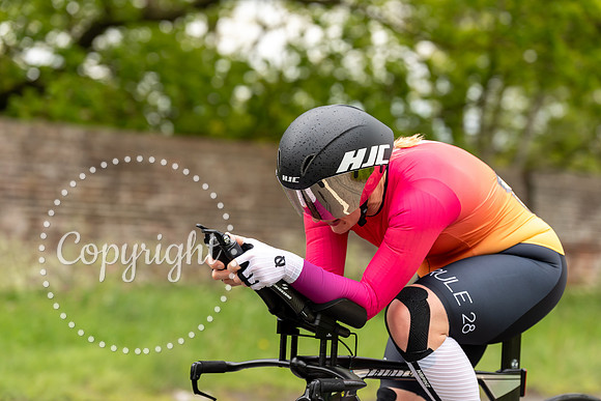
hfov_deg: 18.1
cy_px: 200
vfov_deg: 12.1
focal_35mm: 113
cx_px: 300
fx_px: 1887
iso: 400
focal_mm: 113
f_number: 3.5
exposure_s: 1/1000
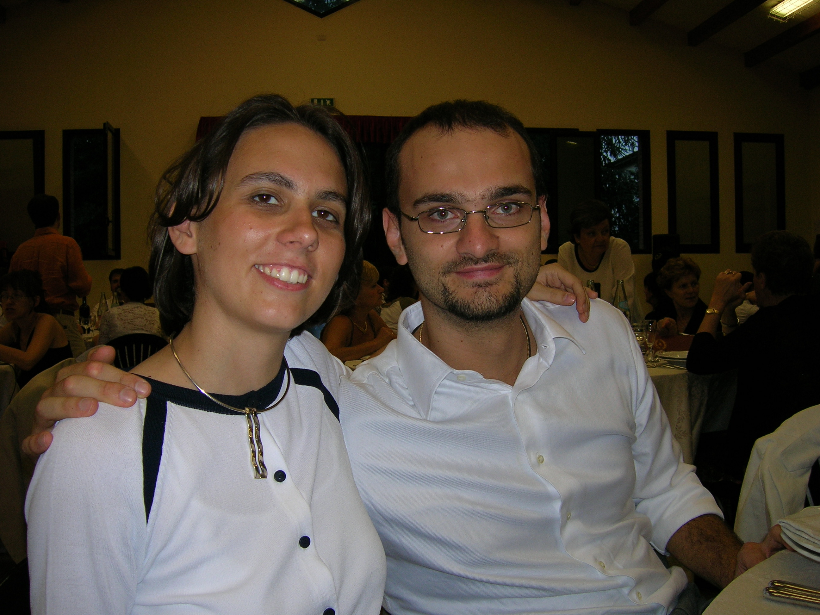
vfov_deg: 41.8
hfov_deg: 54.0
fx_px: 805
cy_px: 308
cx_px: 410
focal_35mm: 34
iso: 50
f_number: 2.9
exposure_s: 1/60.1
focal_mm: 5.7
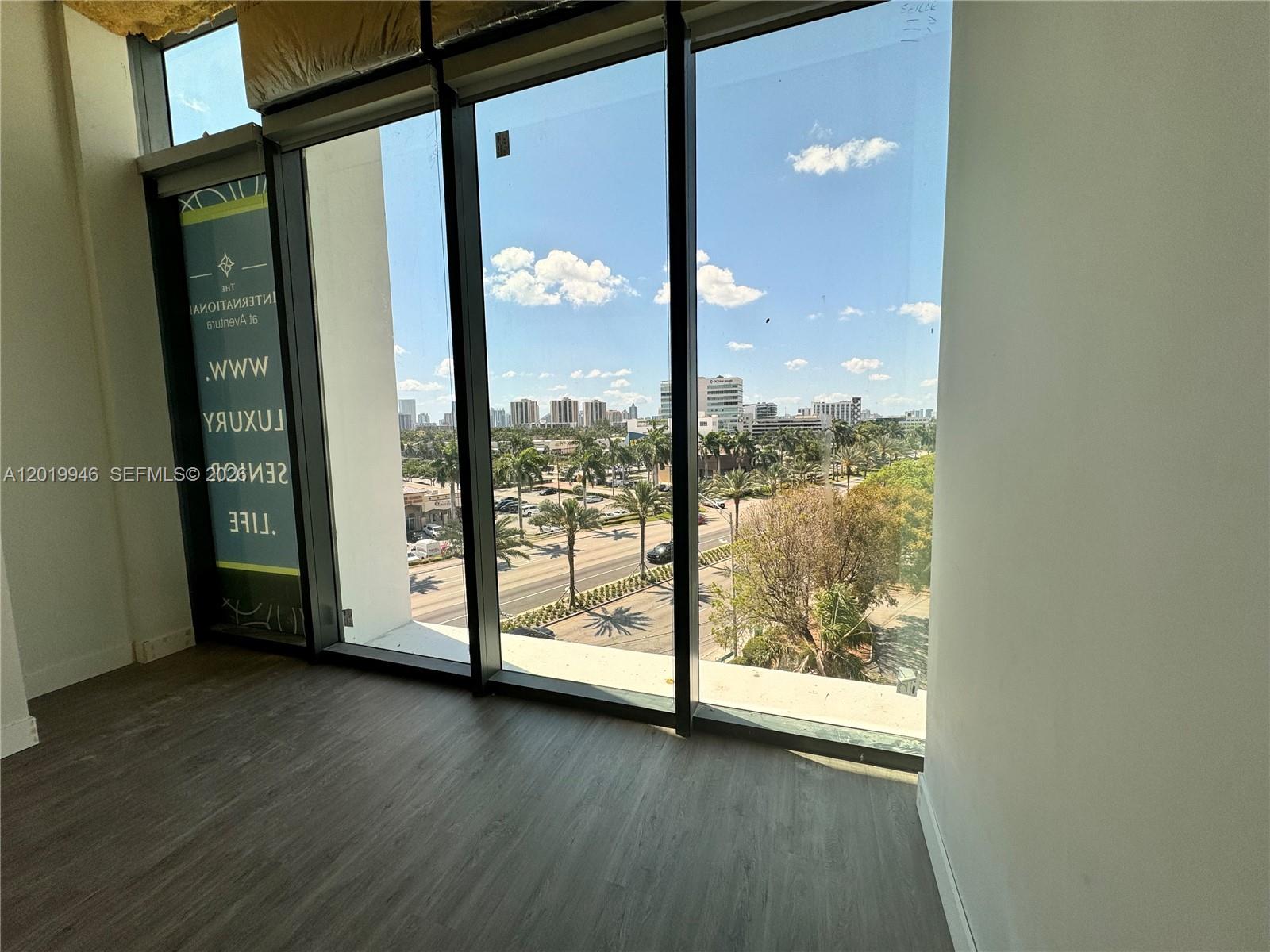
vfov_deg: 85.7
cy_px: 476
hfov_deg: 102.1
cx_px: 635
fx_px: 514
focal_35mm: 14
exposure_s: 1/1600
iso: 50
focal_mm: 2.22
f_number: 2.2
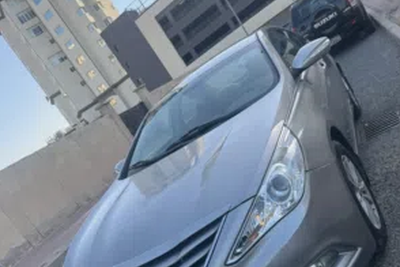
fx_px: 378
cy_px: 169
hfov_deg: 55.8
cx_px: 203
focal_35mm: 34
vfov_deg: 38.6
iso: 80
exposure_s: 1/1560
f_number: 1.78
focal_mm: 6.76
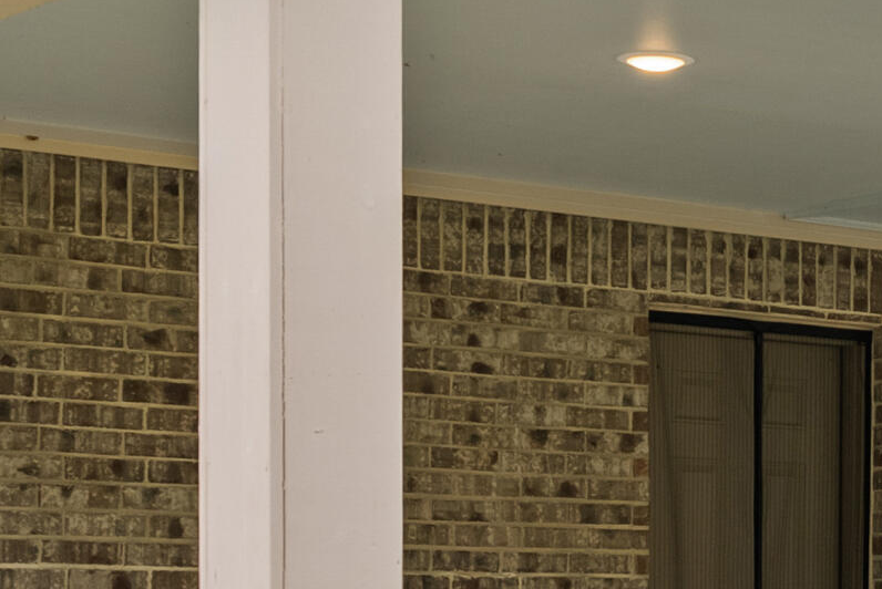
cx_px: 997
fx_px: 2770
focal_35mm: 113
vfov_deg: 12.1
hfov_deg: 17.4
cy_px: 476
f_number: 9
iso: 800
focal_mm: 30
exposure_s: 1/100
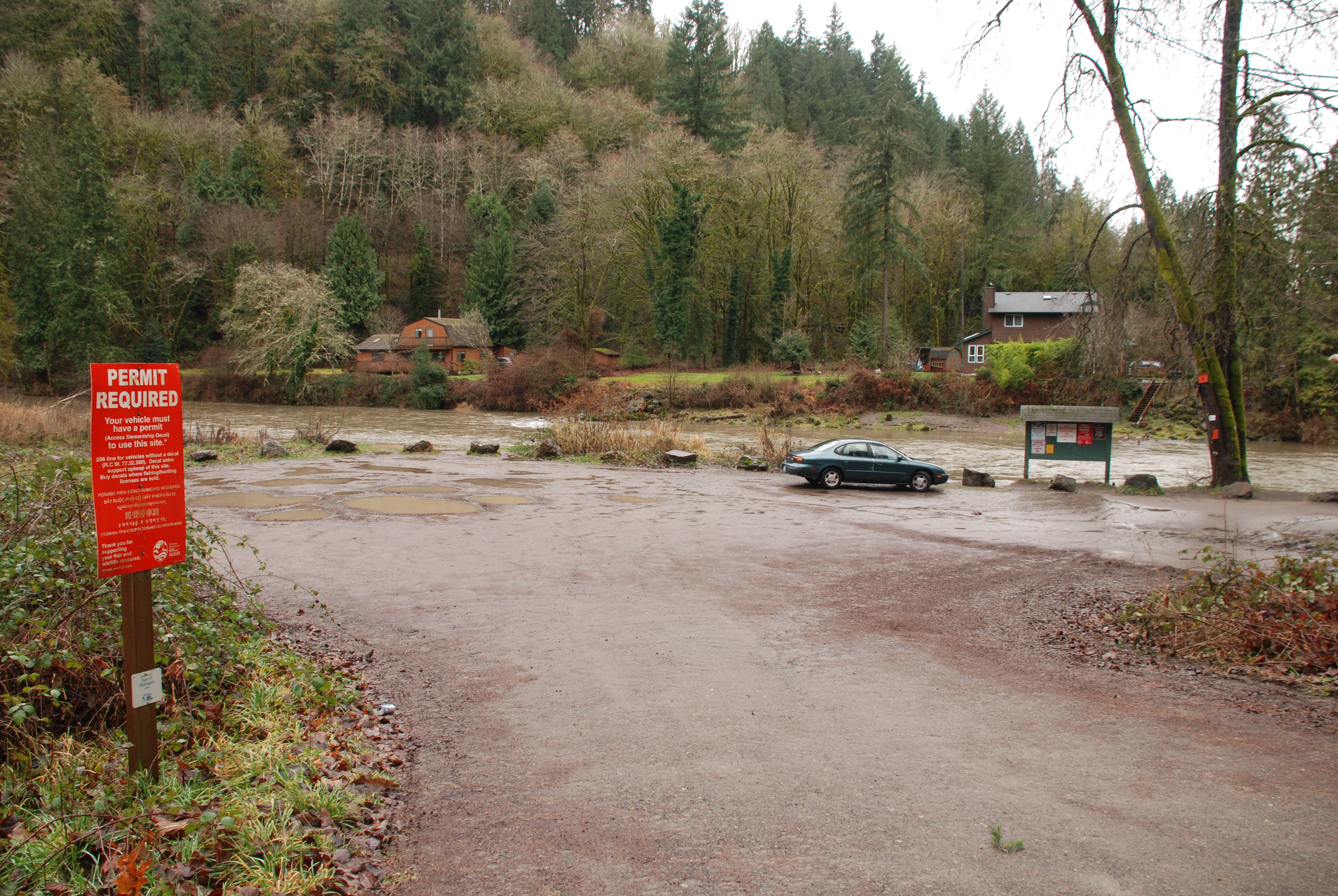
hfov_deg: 67.3
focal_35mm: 27
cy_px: 448
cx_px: 669
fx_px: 1005
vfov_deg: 48.0
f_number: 5.6
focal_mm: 18
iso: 200
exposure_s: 1/60
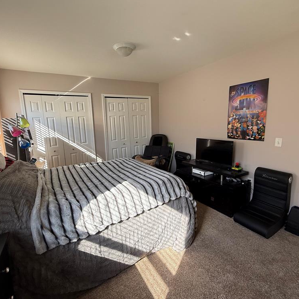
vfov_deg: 84.0
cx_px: 143
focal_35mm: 17
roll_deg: +2.6
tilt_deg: -10.1
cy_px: 148
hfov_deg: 83.9
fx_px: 166
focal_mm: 2.22
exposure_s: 1/129
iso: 64
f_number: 2.2
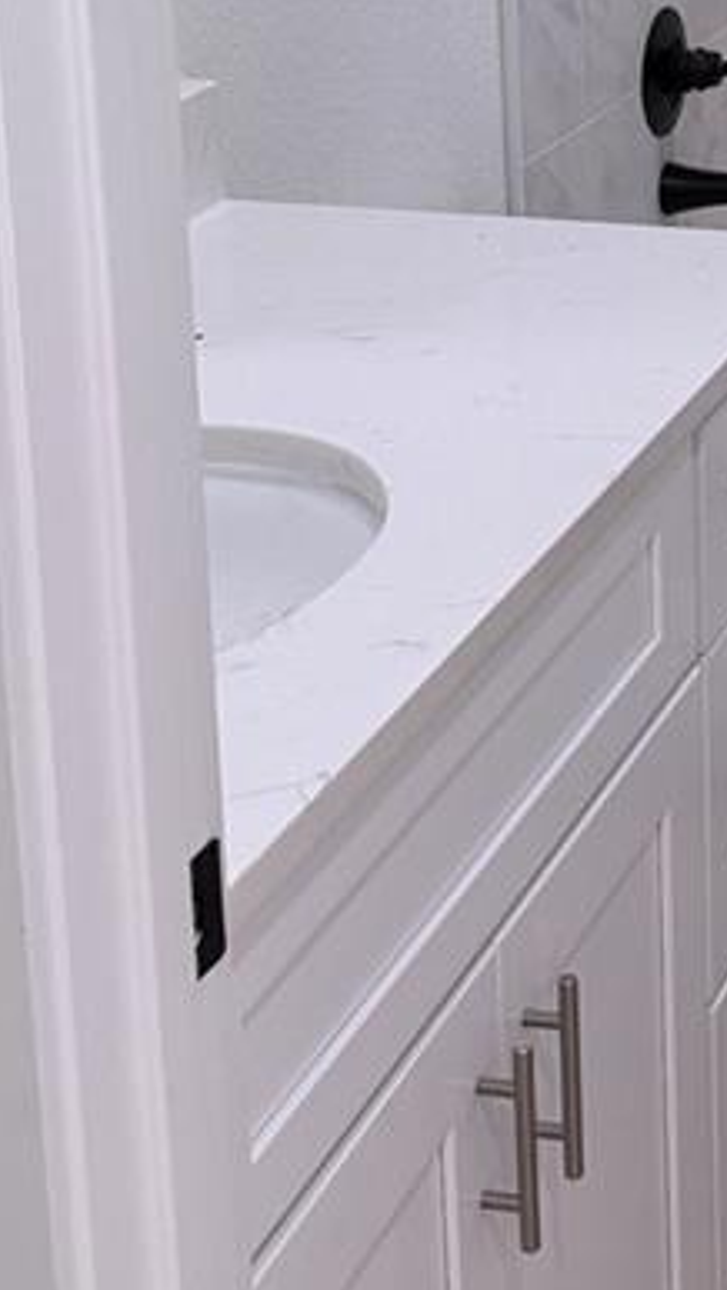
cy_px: 43
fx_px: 2773
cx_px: 1121
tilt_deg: -12.5
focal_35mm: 81
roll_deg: -1.9
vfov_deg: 25.1
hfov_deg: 13.9
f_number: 1.78
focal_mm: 6.76
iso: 200
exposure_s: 1/193
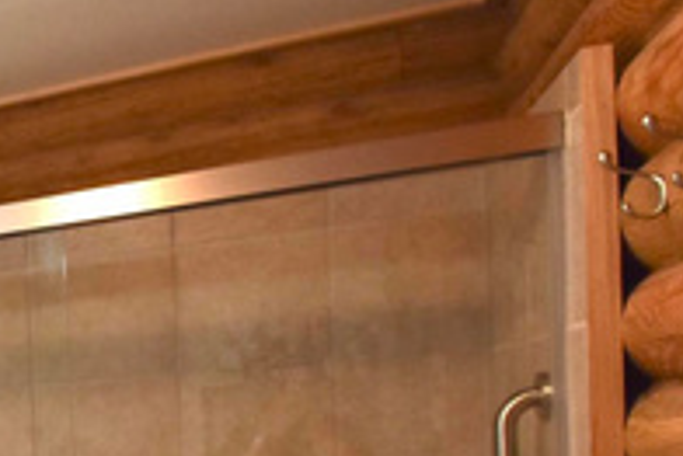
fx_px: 930
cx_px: -369
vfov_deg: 25.7
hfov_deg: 26.9
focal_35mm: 49
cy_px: 489
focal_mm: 10
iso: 800
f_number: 6.3
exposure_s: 1/160
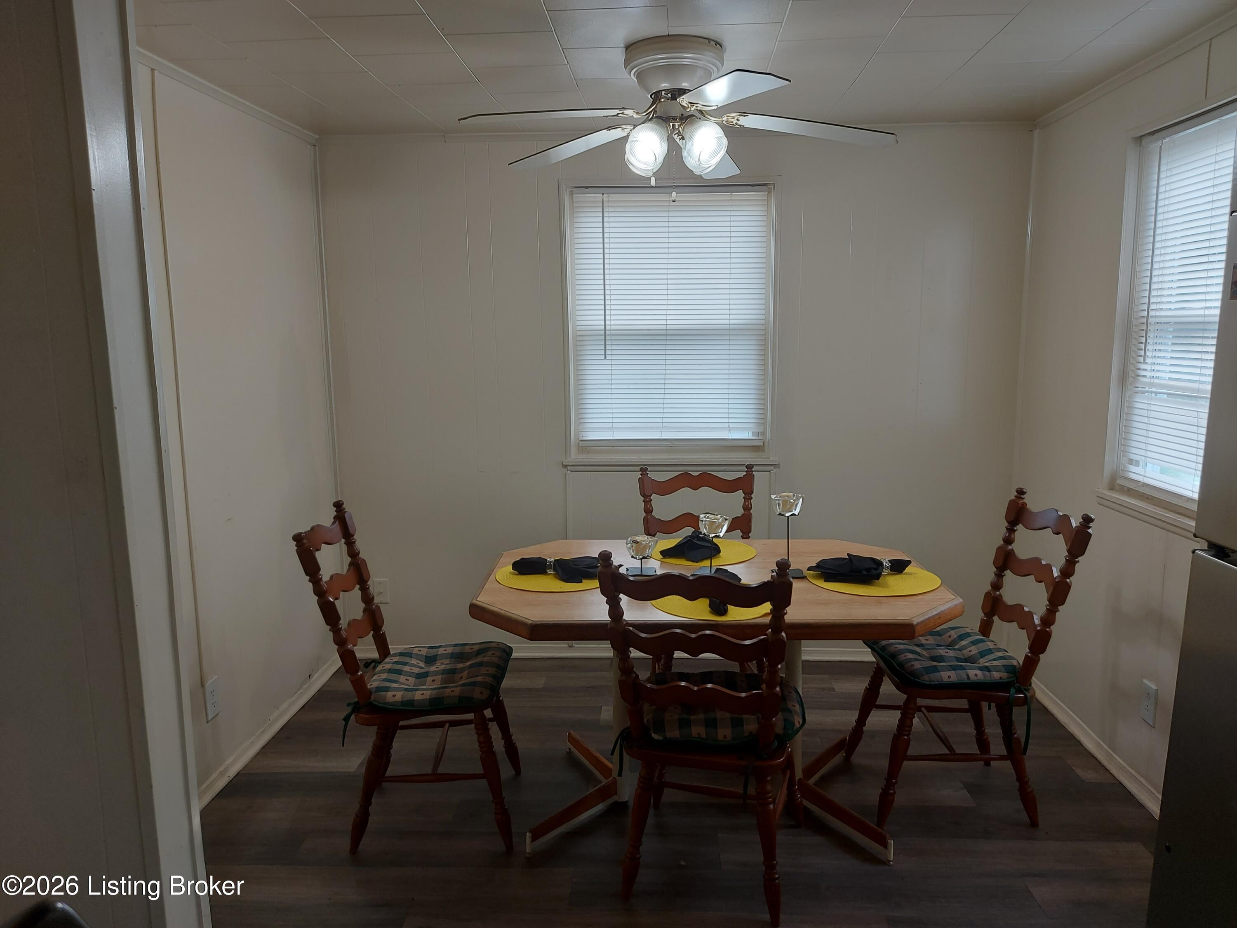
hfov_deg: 71.6
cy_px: 464
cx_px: 618
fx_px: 858
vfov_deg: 56.8
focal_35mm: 24
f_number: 1.8
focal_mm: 5.23
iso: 40
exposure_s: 1/60
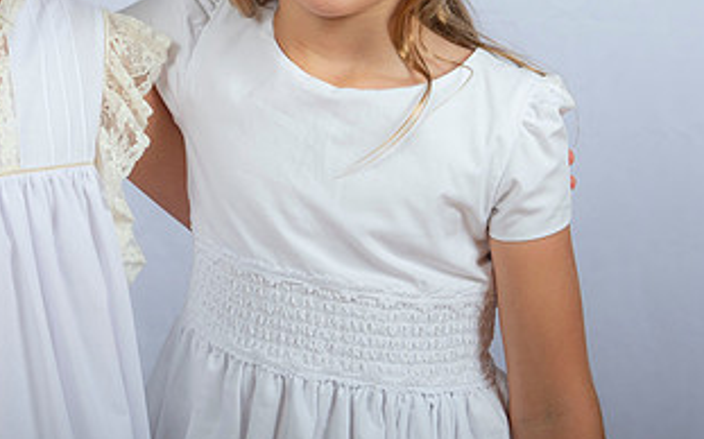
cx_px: 152
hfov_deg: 18.1
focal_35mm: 114
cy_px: 20
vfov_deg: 11.4
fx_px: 2186
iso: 320
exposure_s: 1/200
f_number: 8
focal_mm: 60
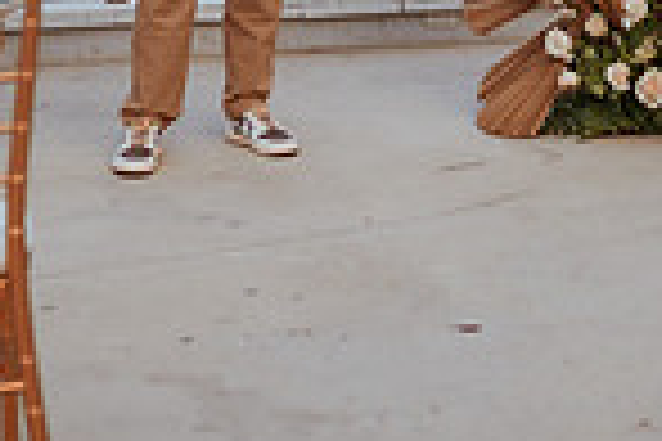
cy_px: -140
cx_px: 500
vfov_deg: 9.5
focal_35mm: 141
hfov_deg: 14.5
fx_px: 2593
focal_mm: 35
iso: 320
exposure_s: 1/8000
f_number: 1.4
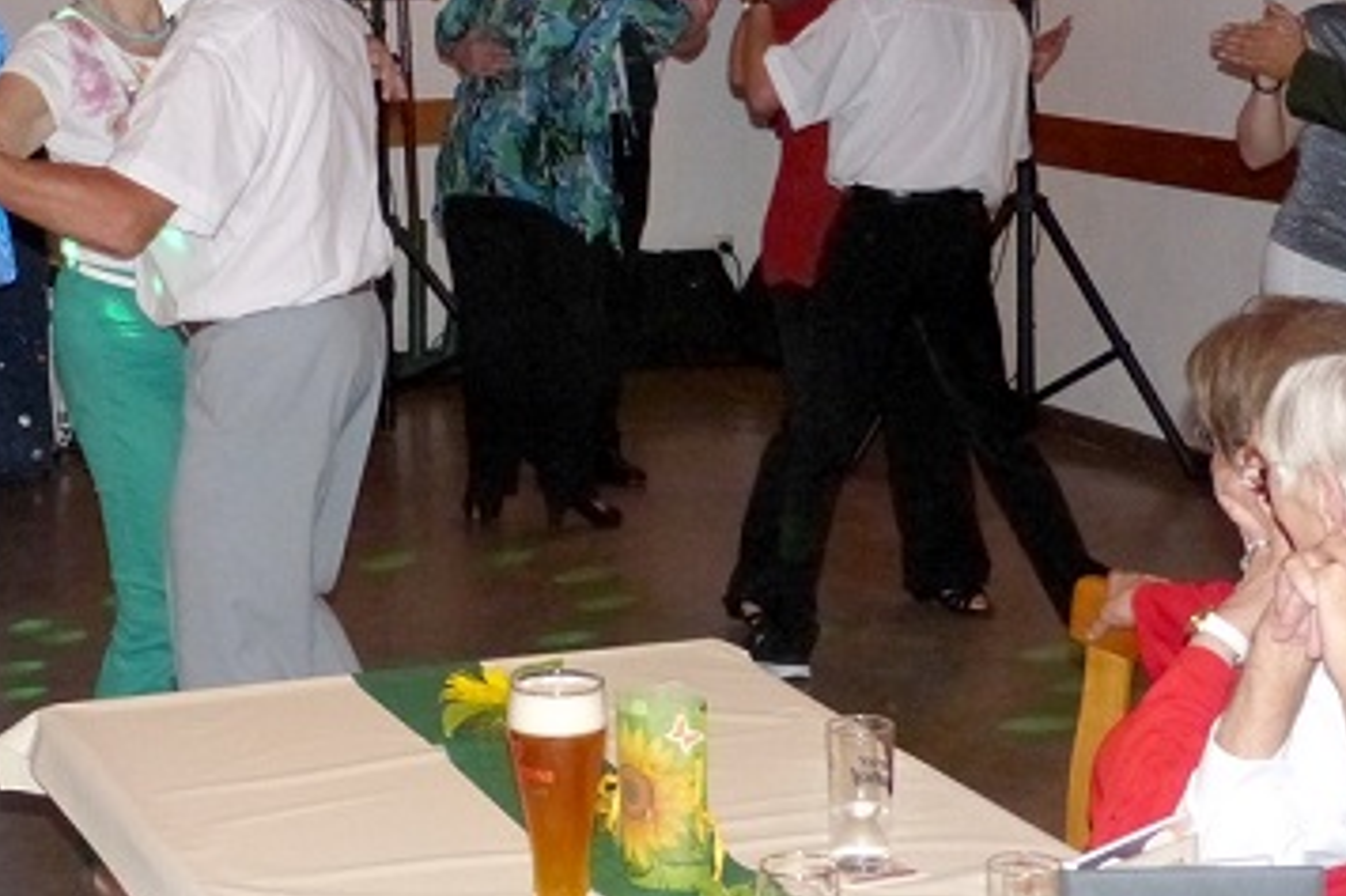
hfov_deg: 23.0
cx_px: 465
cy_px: 185
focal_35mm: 88
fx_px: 3289
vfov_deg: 15.4
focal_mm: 8.5
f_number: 3.2
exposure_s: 1/125
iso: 800
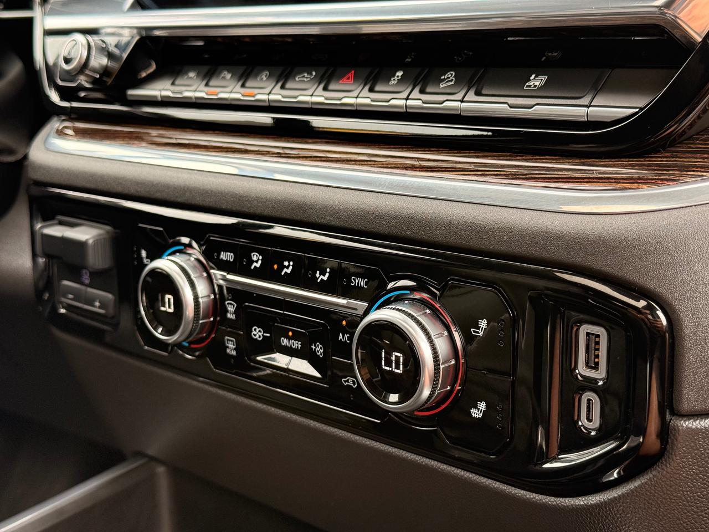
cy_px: 266
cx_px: 354
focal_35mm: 48
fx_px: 983
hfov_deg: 39.7
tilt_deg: -15.1
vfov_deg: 30.3
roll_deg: +3.2
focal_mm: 6.76
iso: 125
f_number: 1.78
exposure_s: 1/126
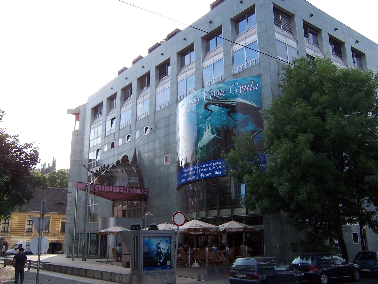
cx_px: 189
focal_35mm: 33
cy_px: 142
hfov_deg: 55.4
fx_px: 360
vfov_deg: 42.9
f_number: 3.4
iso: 80
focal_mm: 5.5
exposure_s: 1/250
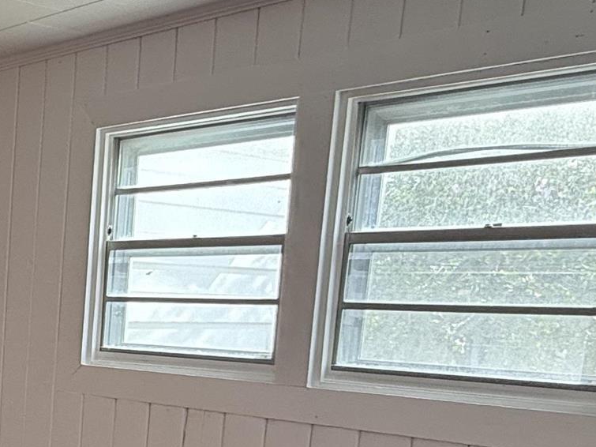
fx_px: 981
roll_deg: -2.0
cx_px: -189
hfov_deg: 27.8
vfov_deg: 24.3
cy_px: 462
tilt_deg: -9.0
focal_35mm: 57
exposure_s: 1/146
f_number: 2.2
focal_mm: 2.22
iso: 64
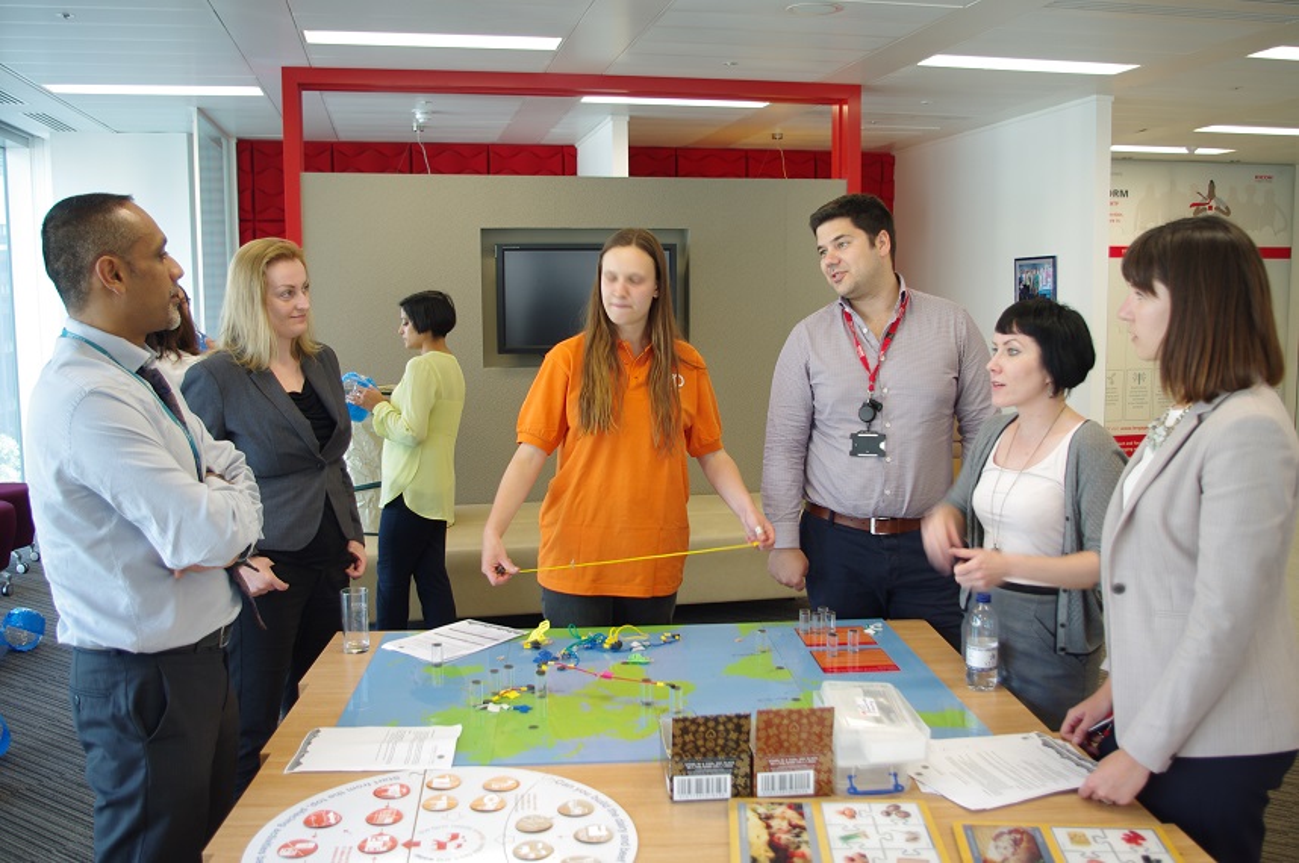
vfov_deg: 42.2
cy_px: 432
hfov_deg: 60.3
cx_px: 650
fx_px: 1117
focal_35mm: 31
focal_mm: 21.25
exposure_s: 1/30
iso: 200
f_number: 4
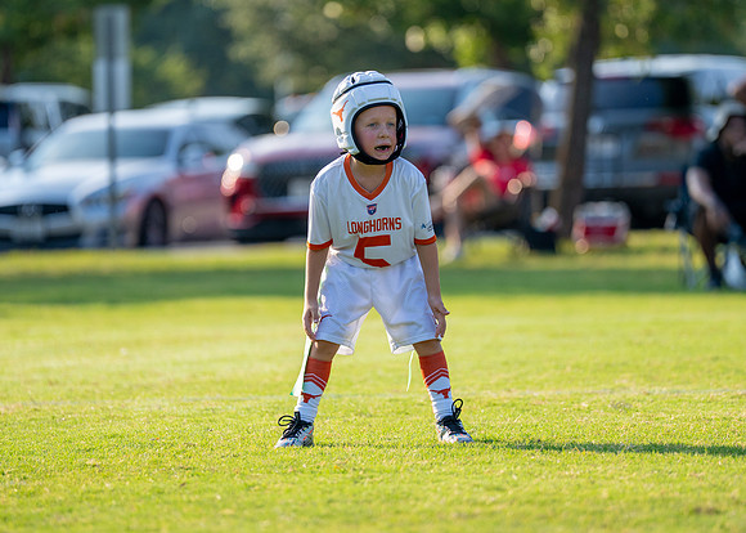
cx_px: 382
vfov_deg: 5.5
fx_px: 5542
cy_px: 219
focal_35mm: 262
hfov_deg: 7.7
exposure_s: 1/2000
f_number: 2.8
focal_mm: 200
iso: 250
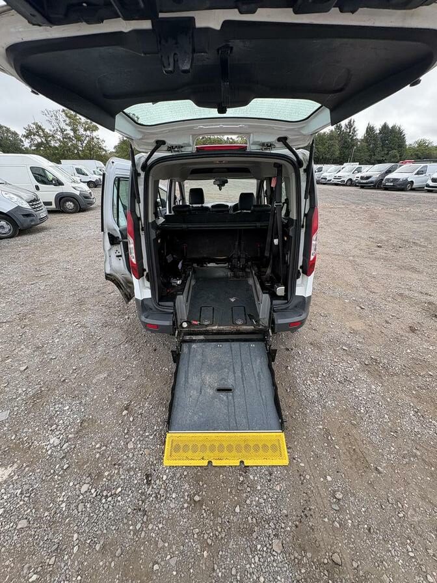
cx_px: 218
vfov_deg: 102.1
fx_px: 236
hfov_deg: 85.7
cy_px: 292
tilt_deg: -26.8
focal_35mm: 14
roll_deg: +1.0
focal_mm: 2.22
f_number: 2.2
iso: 40
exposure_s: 1/135
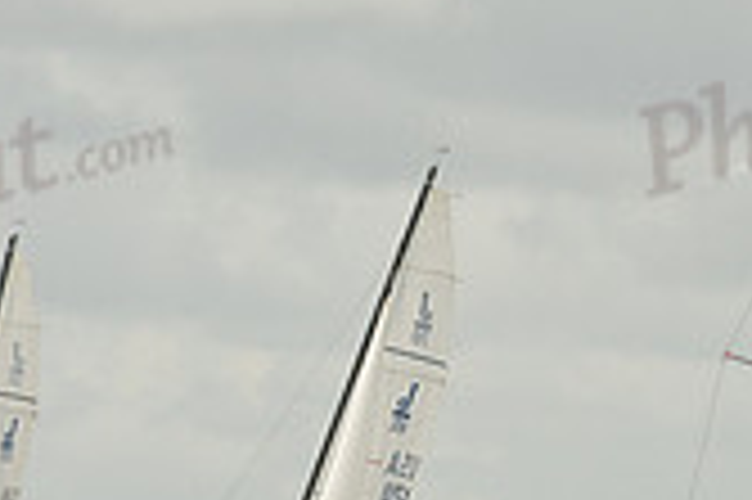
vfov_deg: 2.0
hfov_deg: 3.0
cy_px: 376
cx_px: 410
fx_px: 14524
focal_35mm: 696
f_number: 7.1
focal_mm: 200
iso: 320
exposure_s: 1/1250
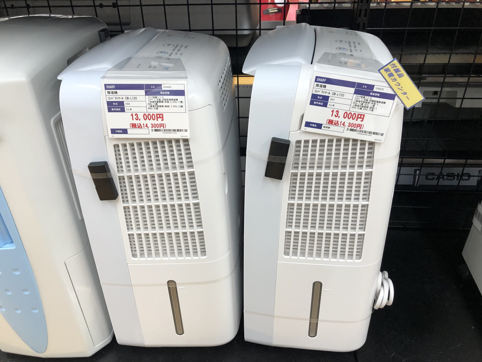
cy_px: 181
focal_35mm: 28
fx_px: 390
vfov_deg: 49.7
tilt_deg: -33.9
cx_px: 241
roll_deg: +2.9
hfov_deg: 63.4
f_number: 1.8
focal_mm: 3.99
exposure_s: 1/30
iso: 32
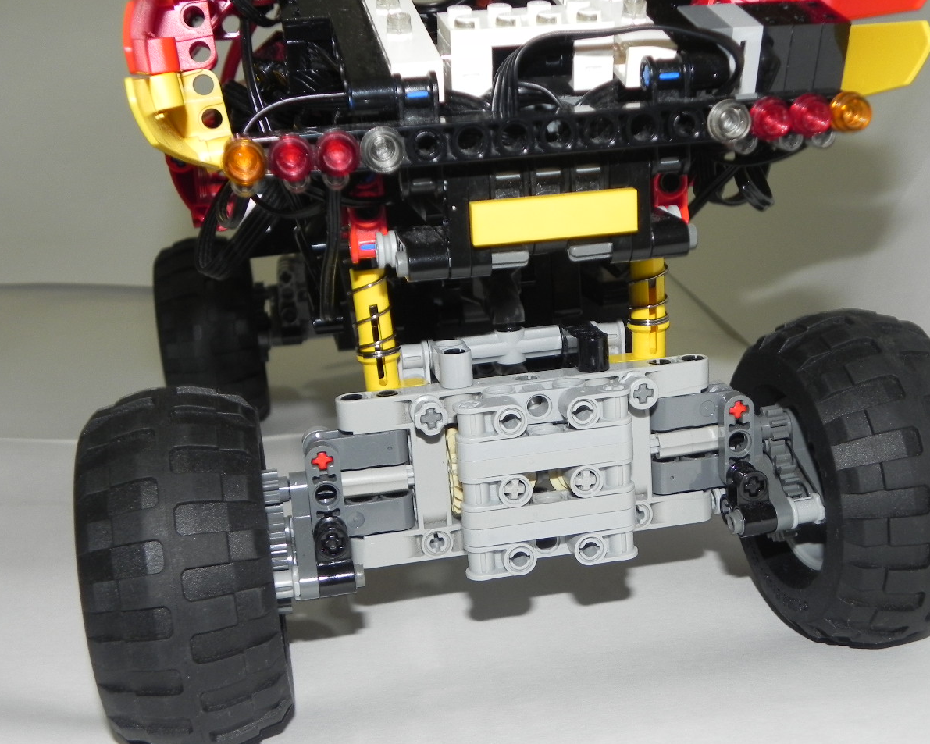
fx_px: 1184
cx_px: 496
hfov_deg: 42.9
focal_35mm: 43
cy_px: 373
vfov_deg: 34.9
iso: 200
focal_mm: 7.3
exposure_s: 1/30
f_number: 3.2
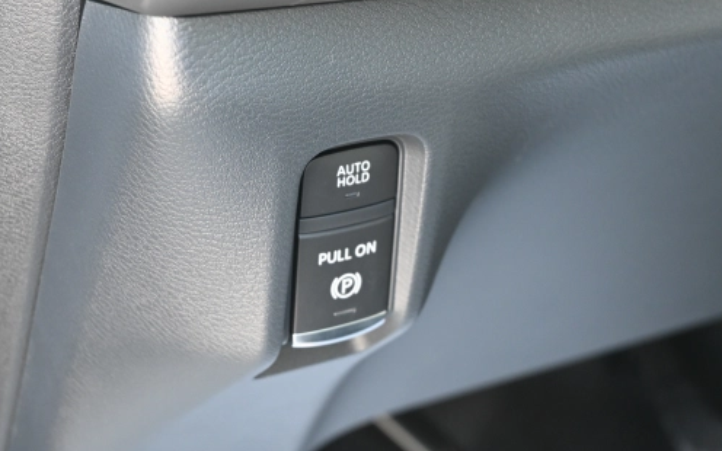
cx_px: 362
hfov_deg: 27.8
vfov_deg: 17.6
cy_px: 234
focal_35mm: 74
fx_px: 1456
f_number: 6
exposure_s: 1/125
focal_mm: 48
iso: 2200
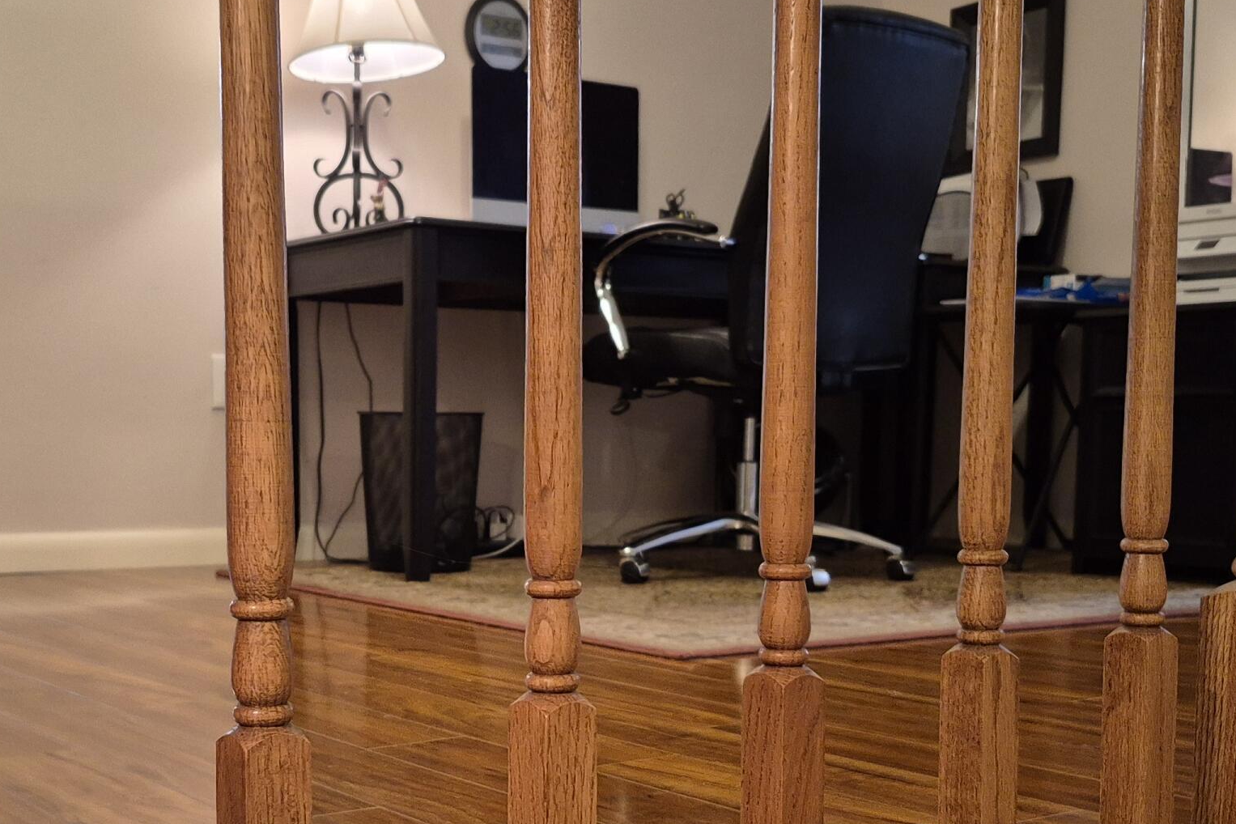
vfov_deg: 28.2
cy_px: 627
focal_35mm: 47
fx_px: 1614
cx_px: 517
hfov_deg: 41.8
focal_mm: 5.4
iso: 500
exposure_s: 1/120
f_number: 1.8
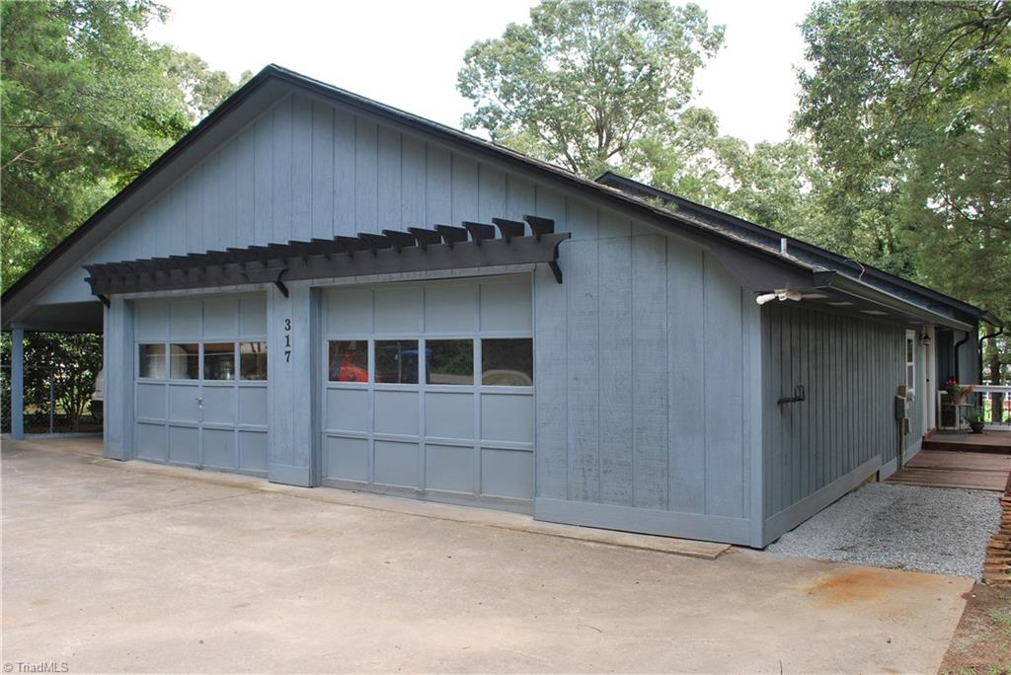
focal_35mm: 30
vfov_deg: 43.7
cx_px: 506
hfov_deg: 61.9
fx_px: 843
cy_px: 338
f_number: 8
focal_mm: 20
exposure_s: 1/80
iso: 200
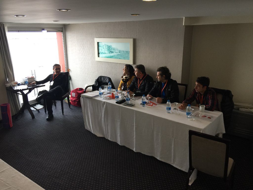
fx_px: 212
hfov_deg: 61.7
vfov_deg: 48.2
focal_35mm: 29
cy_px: 95
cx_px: 126
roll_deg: +0.7
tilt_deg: -16.9
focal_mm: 4.15
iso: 40
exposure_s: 1/33
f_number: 2.2
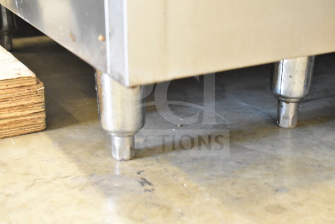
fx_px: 586
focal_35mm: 63
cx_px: 168
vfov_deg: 21.6
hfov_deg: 31.9
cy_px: 112
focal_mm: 42
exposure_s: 1/60
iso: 8000
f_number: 5
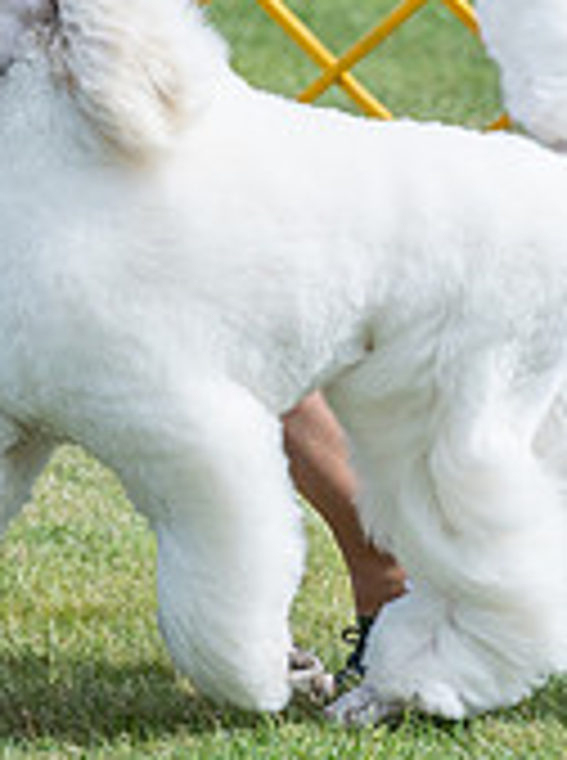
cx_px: 242
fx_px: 15806
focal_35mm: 721
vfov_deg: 2.8
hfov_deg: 2.1
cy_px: -27
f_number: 5.6
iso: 200
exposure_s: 1/1250
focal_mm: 161
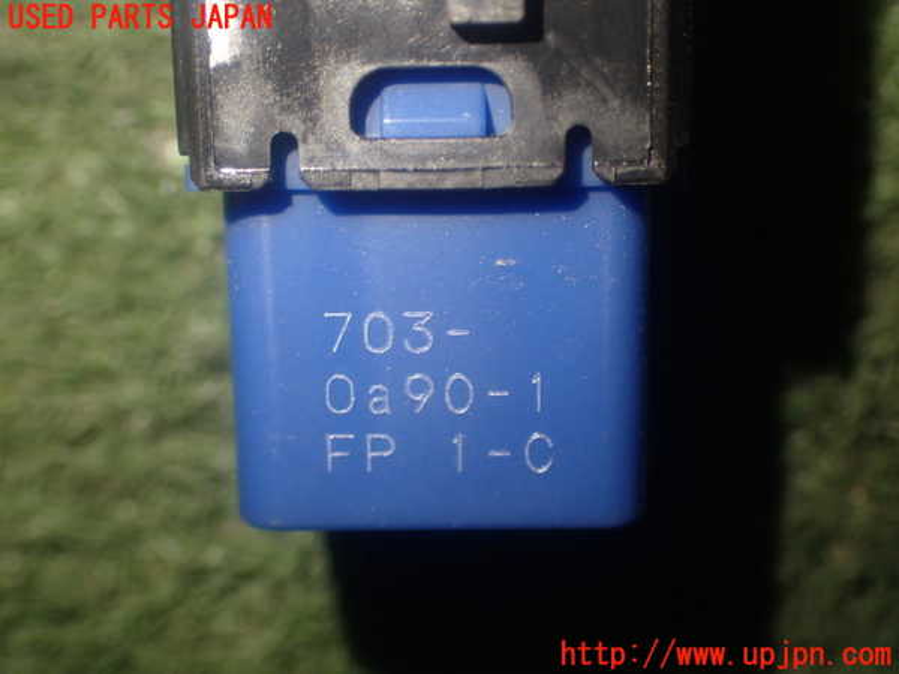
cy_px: 337
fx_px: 1299
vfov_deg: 29.1
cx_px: 450
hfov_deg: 38.2
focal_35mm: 50
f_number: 3.2
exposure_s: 1/50
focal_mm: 9.01
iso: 400
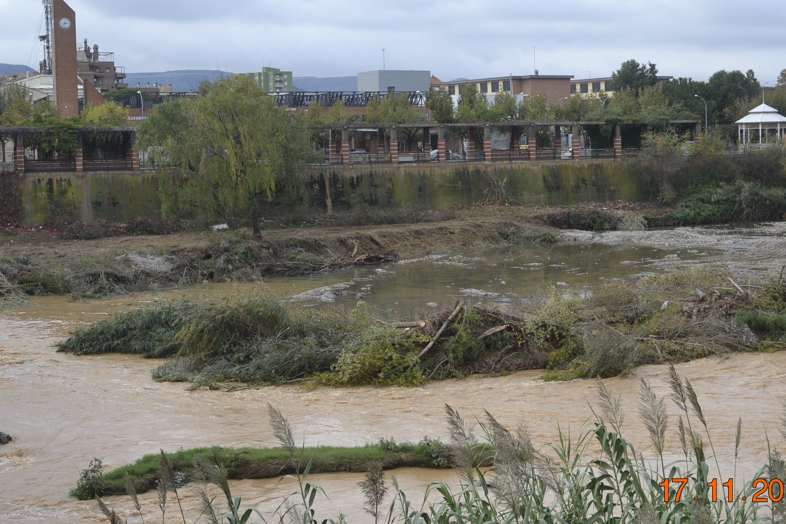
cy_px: 201
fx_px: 1237
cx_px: 403
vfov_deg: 23.9
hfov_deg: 35.3
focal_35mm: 57
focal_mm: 29
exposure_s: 1/160
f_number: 6.3
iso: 100
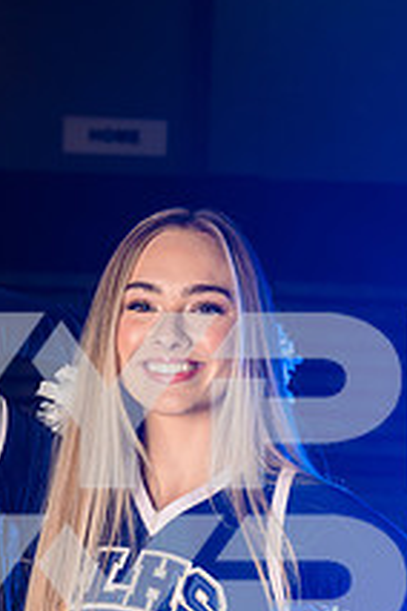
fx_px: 1645
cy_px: 605
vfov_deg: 20.4
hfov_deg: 14.1
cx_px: 183
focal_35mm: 97
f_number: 5.6
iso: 100
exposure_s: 1/250
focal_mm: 46
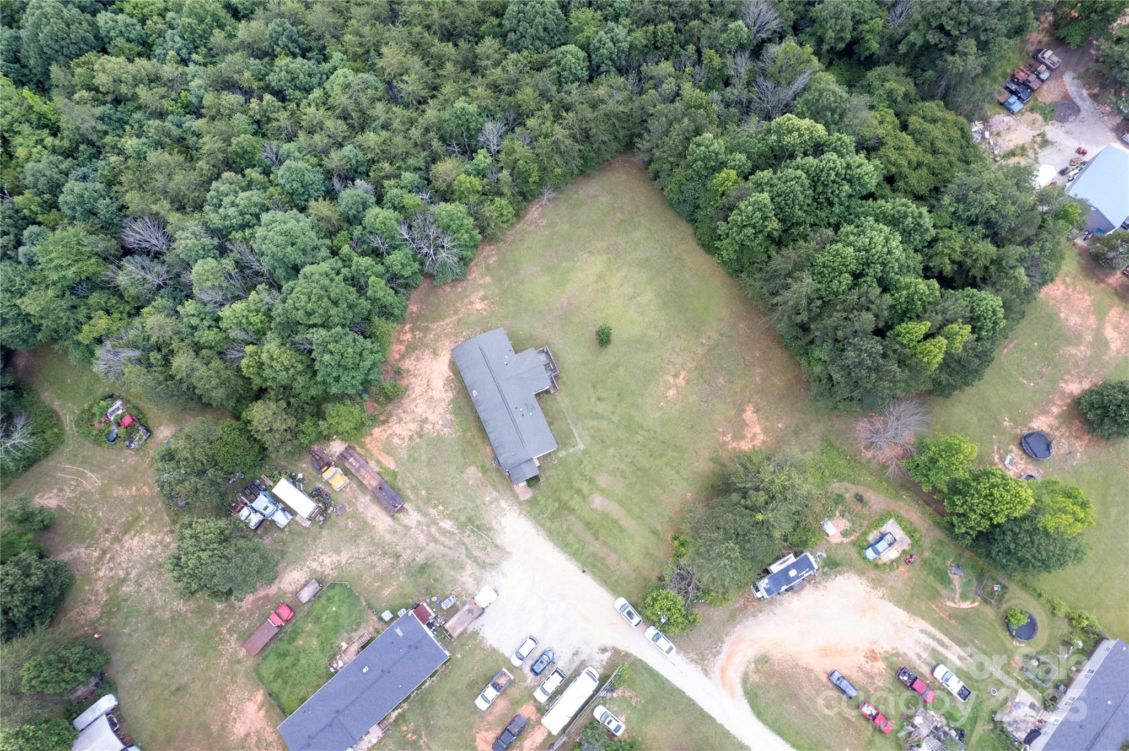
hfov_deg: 78.6
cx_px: 564
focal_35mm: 22
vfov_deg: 57.2
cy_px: 376
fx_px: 690
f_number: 2.8
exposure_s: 1/350
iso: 200
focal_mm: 8.38
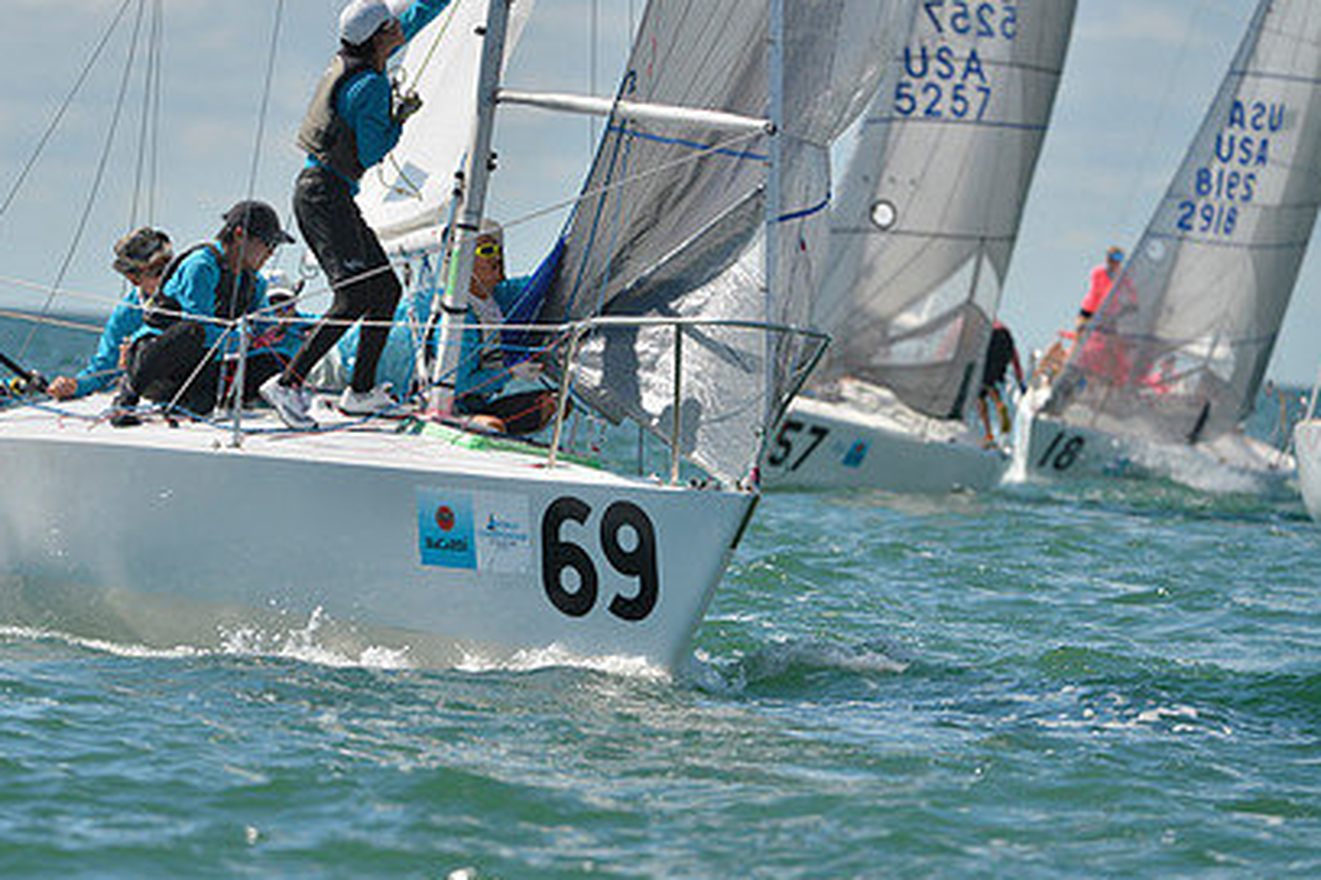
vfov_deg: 2.8
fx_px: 17789
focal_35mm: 485
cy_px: 307
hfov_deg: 4.3
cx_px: 438
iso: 200
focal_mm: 340
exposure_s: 1/1250
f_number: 6.3
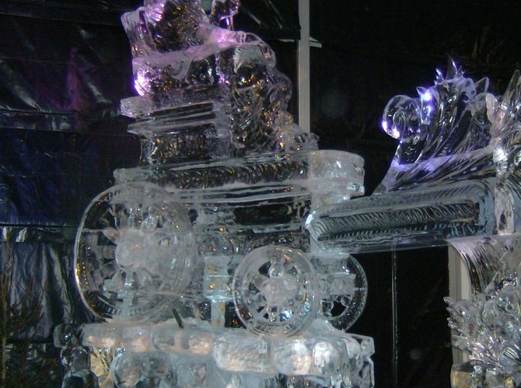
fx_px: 826
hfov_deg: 34.7
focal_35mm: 55
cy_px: 215
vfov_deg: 26.4
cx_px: 347
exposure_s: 1/60
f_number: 2.8
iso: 200
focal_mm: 6
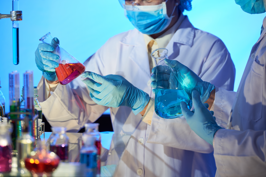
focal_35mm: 200
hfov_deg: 10.3
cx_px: 133
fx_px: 1478
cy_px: 88
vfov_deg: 6.9
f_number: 5.6
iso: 71
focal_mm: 200
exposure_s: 1/125
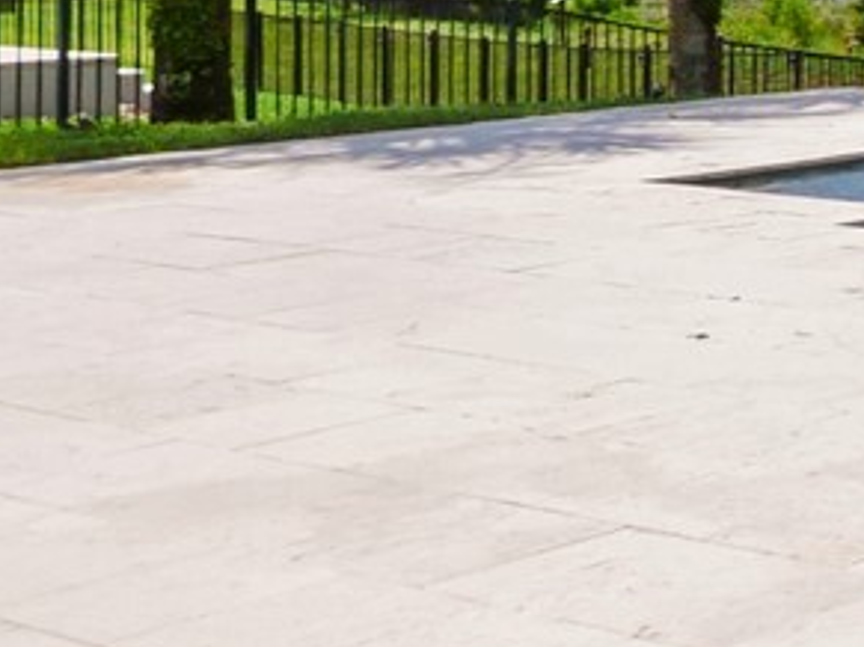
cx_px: 1897
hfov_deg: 16.4
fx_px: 1921
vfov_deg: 17.4
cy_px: -288
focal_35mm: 77
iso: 200
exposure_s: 1/500
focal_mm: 7
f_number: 8
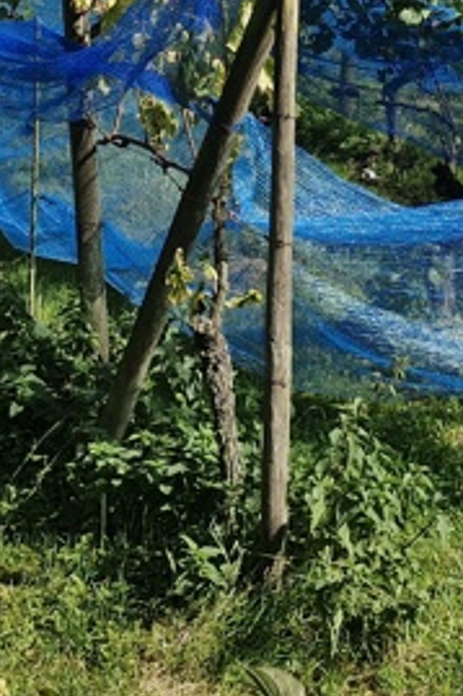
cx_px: 189
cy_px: -181
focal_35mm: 91
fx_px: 1758
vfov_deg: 20.6
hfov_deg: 15.0
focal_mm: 5.54
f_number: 1.8
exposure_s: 1/2624
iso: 50
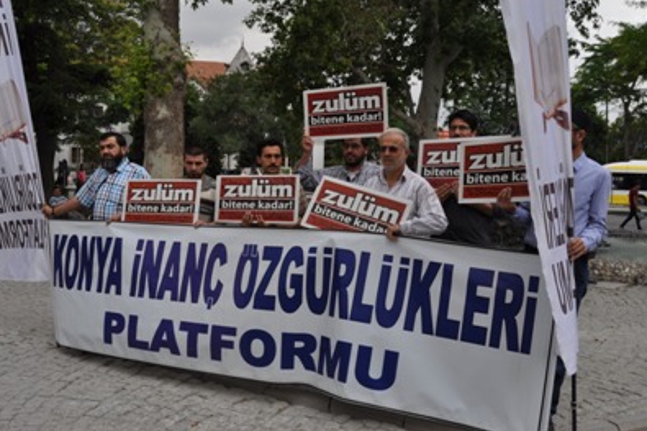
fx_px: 611
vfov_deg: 38.8
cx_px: 303
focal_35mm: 34
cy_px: 203
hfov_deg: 55.8
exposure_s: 1/320
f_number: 9
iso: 200
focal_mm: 20
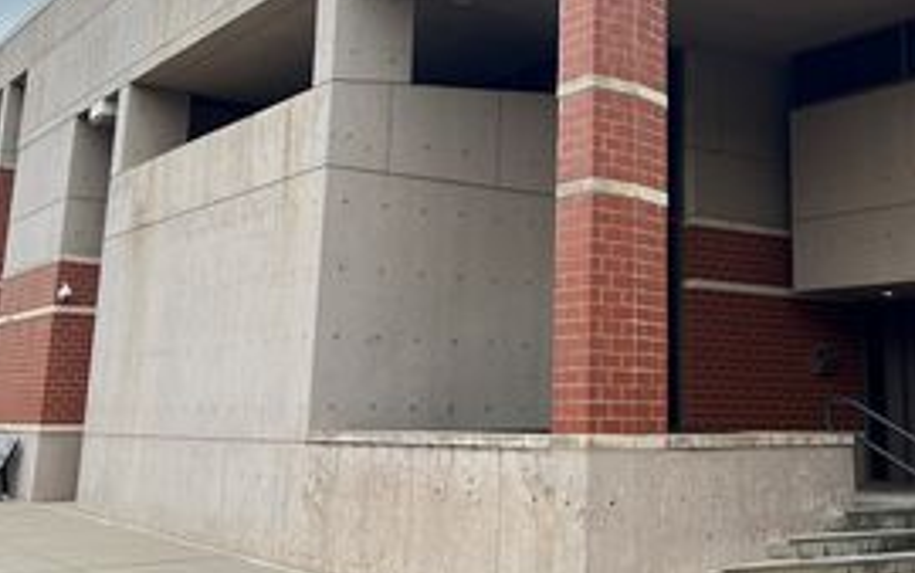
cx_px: 627
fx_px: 1272
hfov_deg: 39.0
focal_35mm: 51
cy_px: 107
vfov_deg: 24.9
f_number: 1.5
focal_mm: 5.7
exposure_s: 1/658
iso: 50
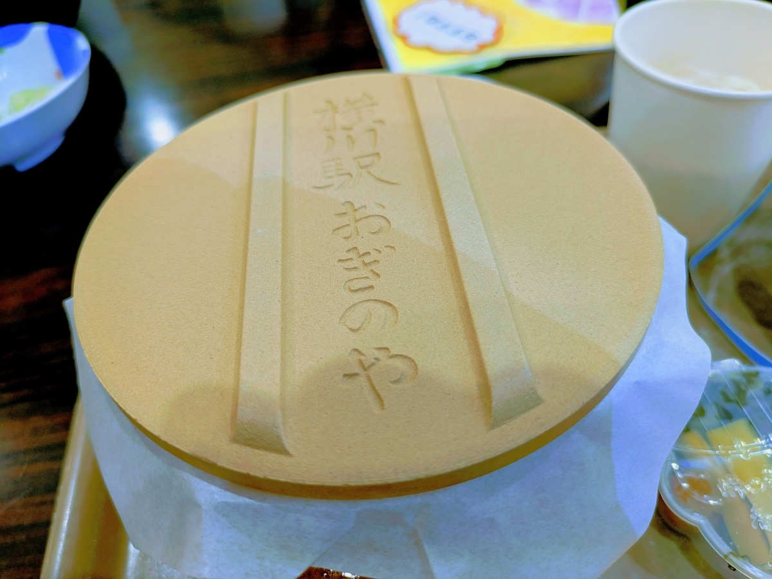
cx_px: 386
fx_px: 558
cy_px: 290
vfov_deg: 54.9
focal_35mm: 25
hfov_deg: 69.4
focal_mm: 5.43
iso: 223
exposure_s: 1/100
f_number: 1.89
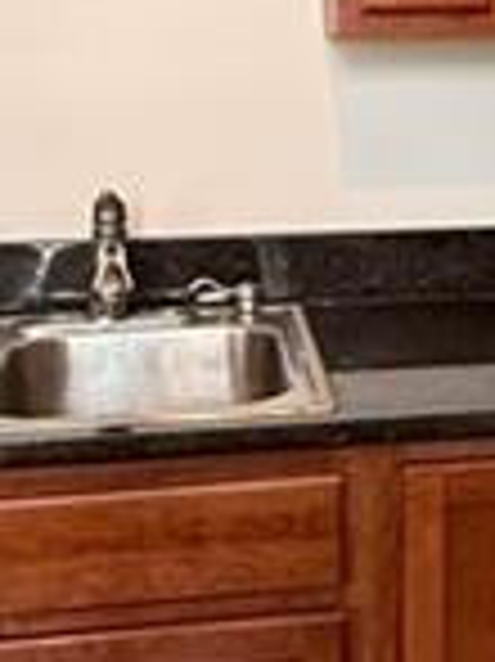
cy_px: 135
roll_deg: +0.8
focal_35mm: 73
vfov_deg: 26.2
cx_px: 468
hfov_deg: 19.7
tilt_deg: -1.9
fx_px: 1394
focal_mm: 2.22
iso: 320
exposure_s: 1/60
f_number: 2.2
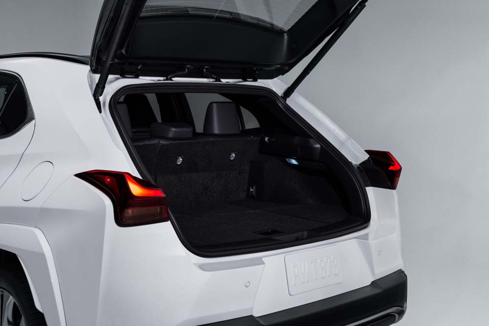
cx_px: 244
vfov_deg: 28.1
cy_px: 163
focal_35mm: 48
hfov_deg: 41.1
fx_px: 652
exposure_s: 1/5
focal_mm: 48
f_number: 9
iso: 100
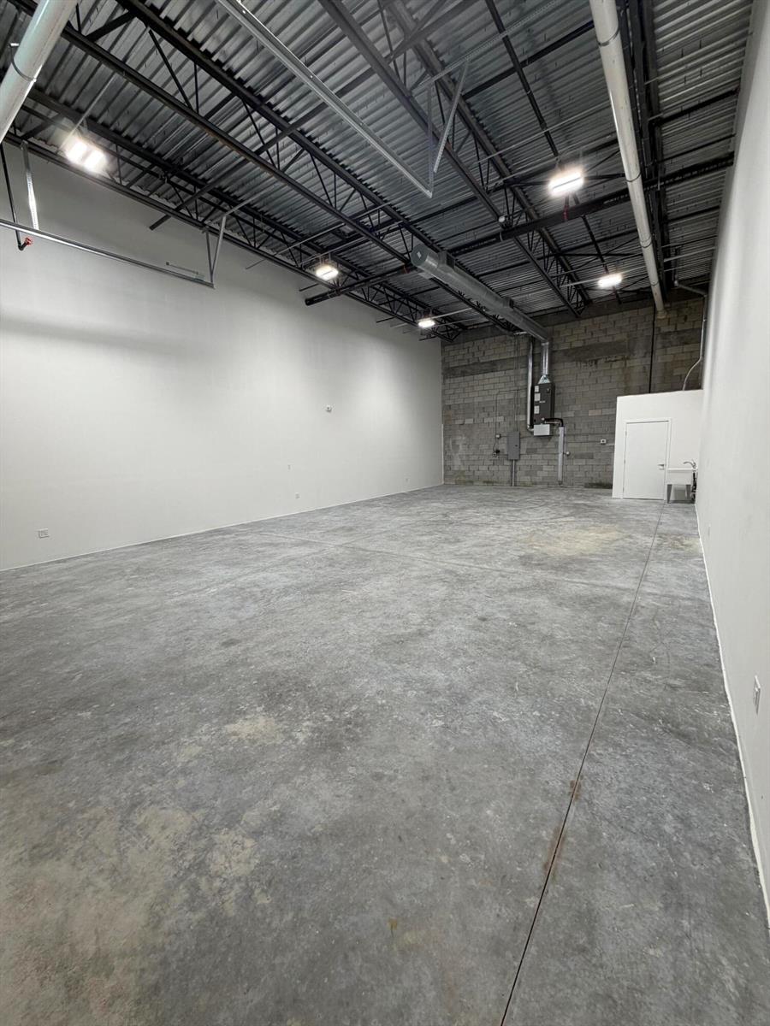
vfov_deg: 102.1
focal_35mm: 14
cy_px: 513
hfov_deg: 85.7
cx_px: 385
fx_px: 415
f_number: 2.2
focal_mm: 2.22
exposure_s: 1/62
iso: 64
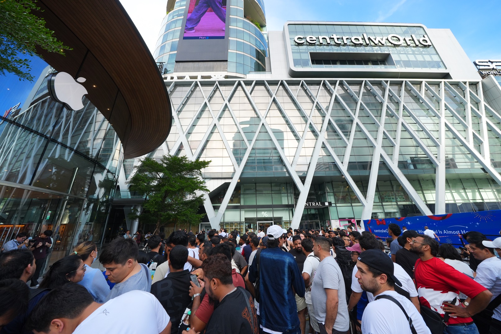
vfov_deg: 90.0
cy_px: 167
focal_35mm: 12
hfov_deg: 112.6
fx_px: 167
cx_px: 250
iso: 640
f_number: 8
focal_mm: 12
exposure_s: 1/250
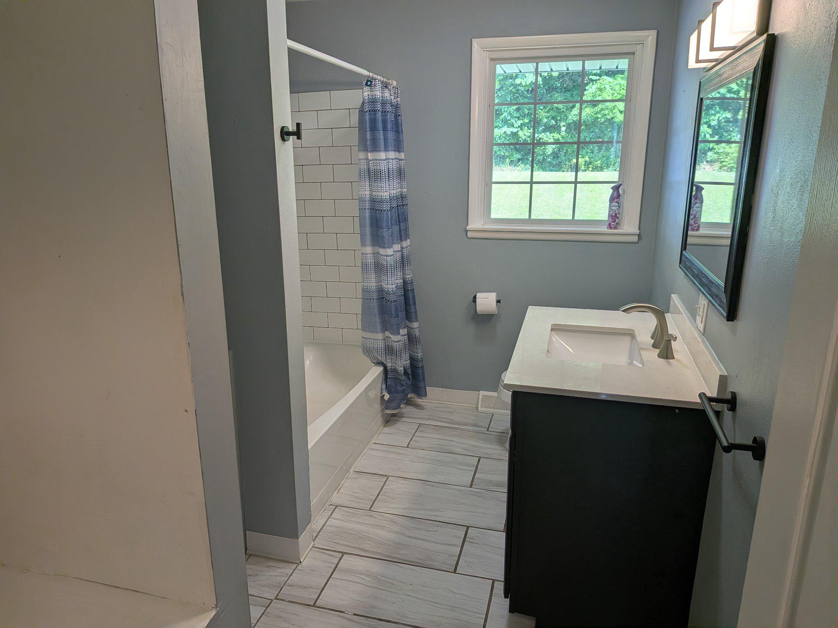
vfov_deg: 56.8
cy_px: 314
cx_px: 419
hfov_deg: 71.6
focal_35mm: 24
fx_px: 581
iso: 38
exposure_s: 1/173
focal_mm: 4.53
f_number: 1.7
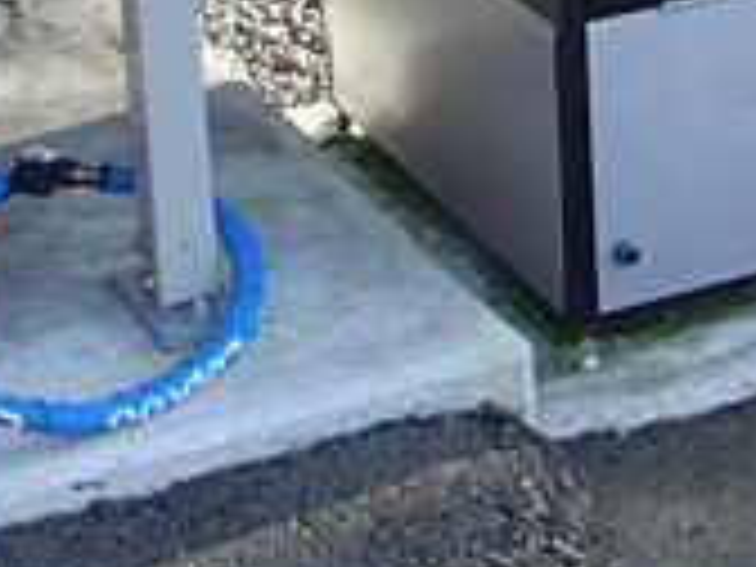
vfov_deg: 10.1
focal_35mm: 141
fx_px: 3079
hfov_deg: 13.5
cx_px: 945
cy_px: -378
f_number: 3.6
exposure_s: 1/125
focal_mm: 6.42
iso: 100
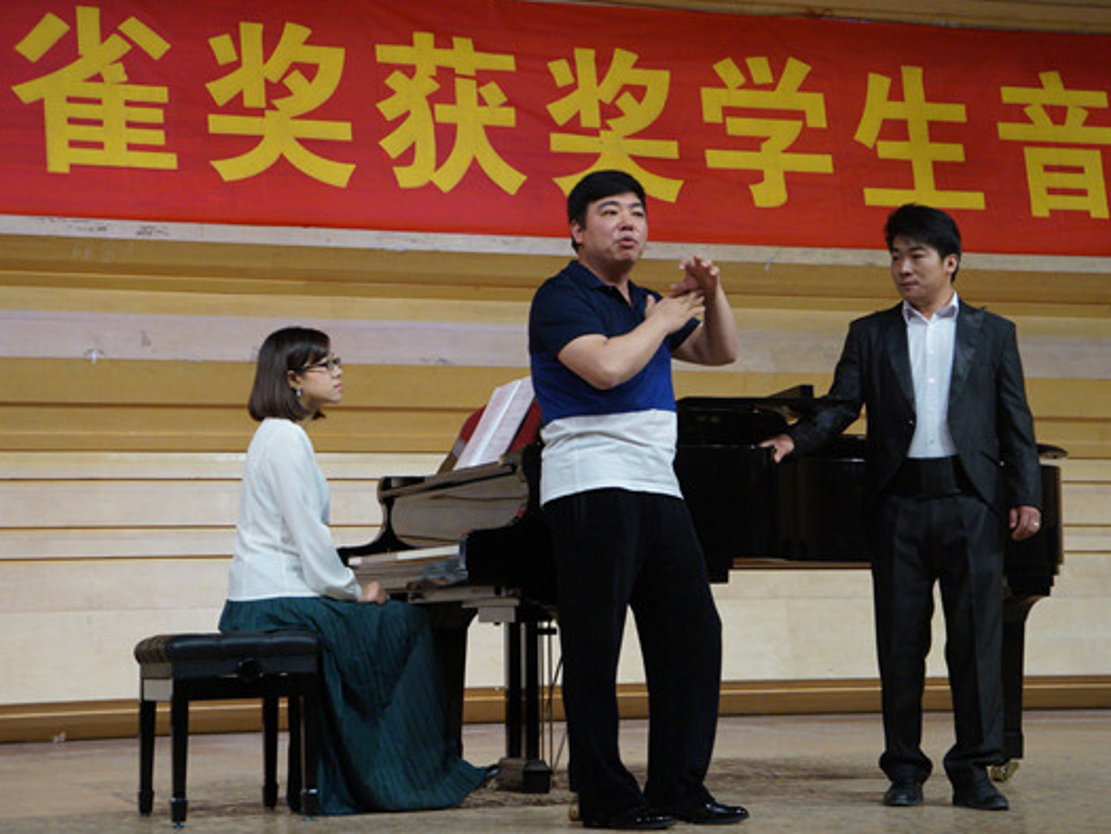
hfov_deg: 24.7
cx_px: 620
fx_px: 2536
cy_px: 414
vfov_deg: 18.7
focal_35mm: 79
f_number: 5
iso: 1600
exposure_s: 1/160
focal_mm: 48
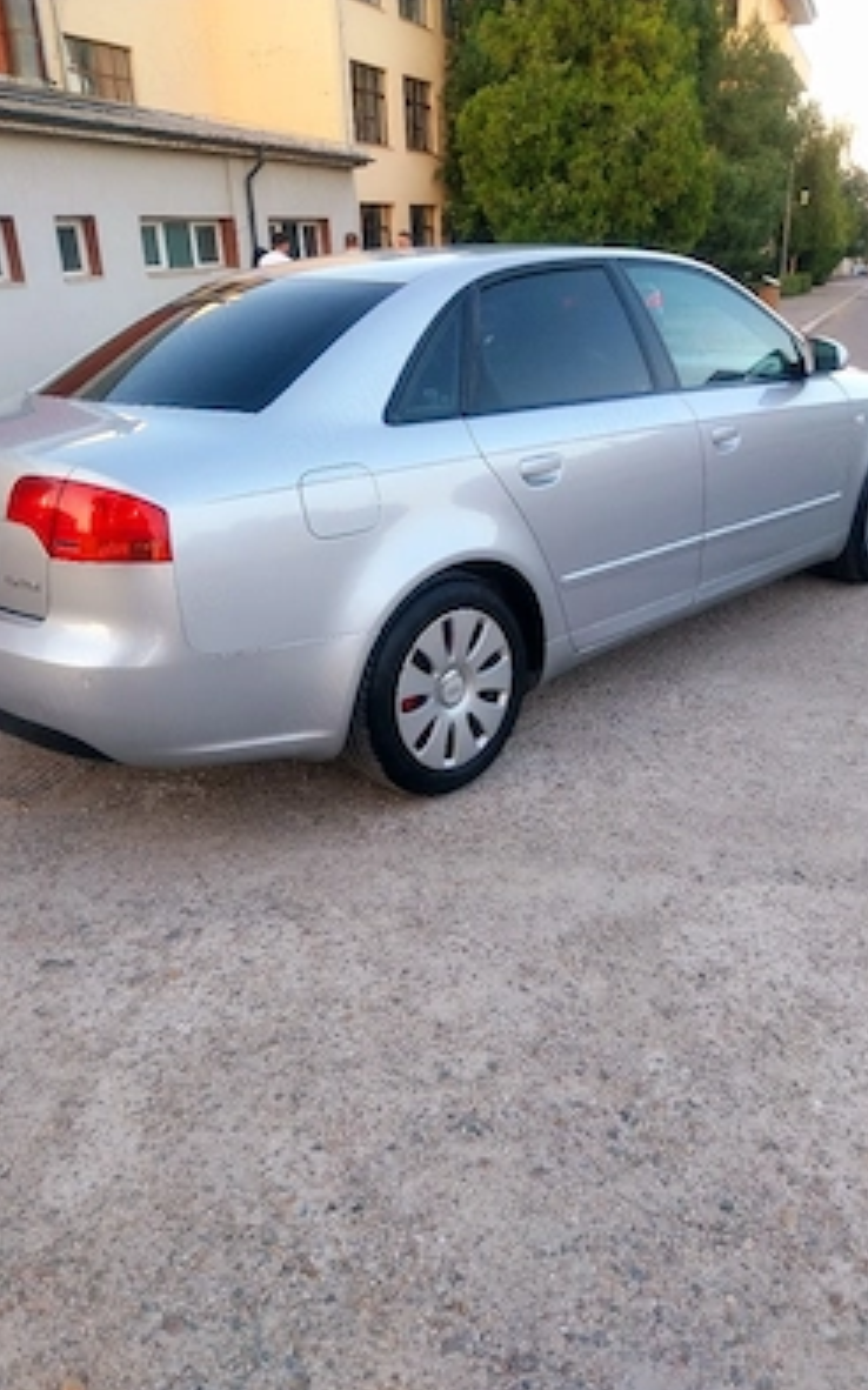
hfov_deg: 44.5
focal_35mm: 28
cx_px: 459
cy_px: 702
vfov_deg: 66.5
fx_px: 1061
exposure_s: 1/50
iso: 25
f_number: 1.8
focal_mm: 4
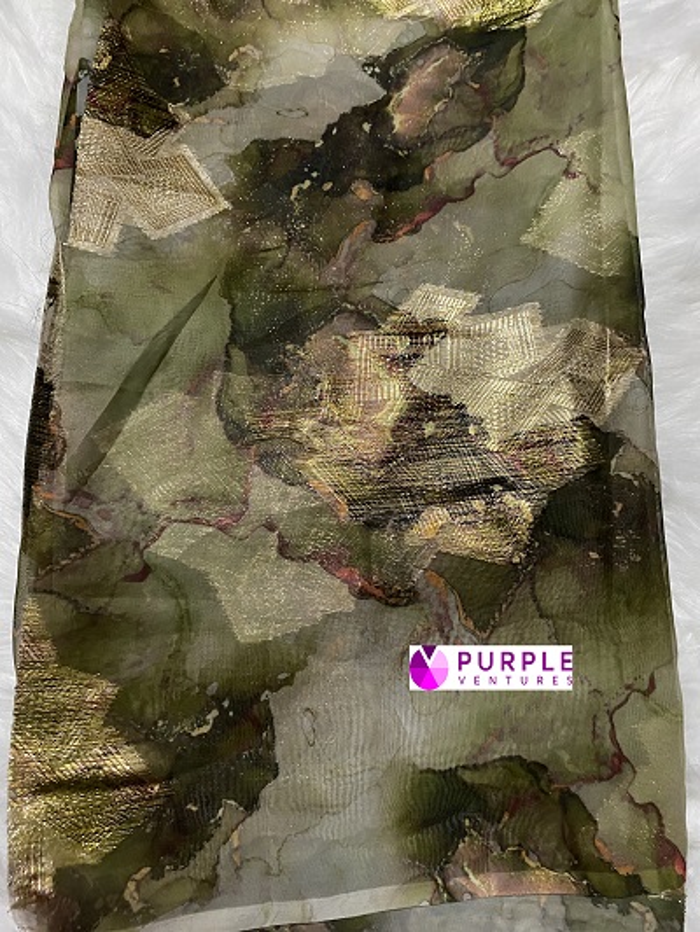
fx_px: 701
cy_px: 466
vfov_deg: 67.3
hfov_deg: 53.1
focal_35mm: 26
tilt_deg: -77.3
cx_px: 350
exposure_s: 1/25
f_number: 1.8
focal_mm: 4.25
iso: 500
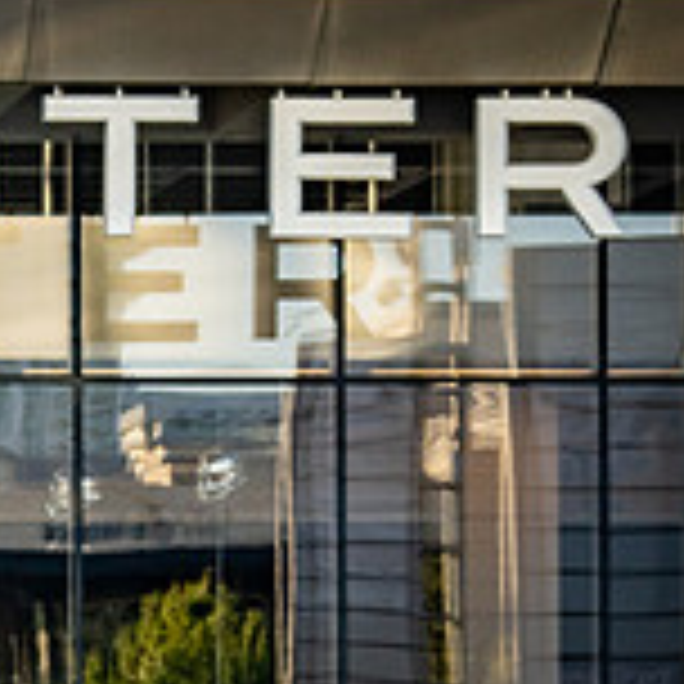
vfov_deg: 6.4
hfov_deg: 6.2
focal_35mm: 272
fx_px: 6081
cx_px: -725
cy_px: 700
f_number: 4
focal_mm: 70
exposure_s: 1/1250
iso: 1000
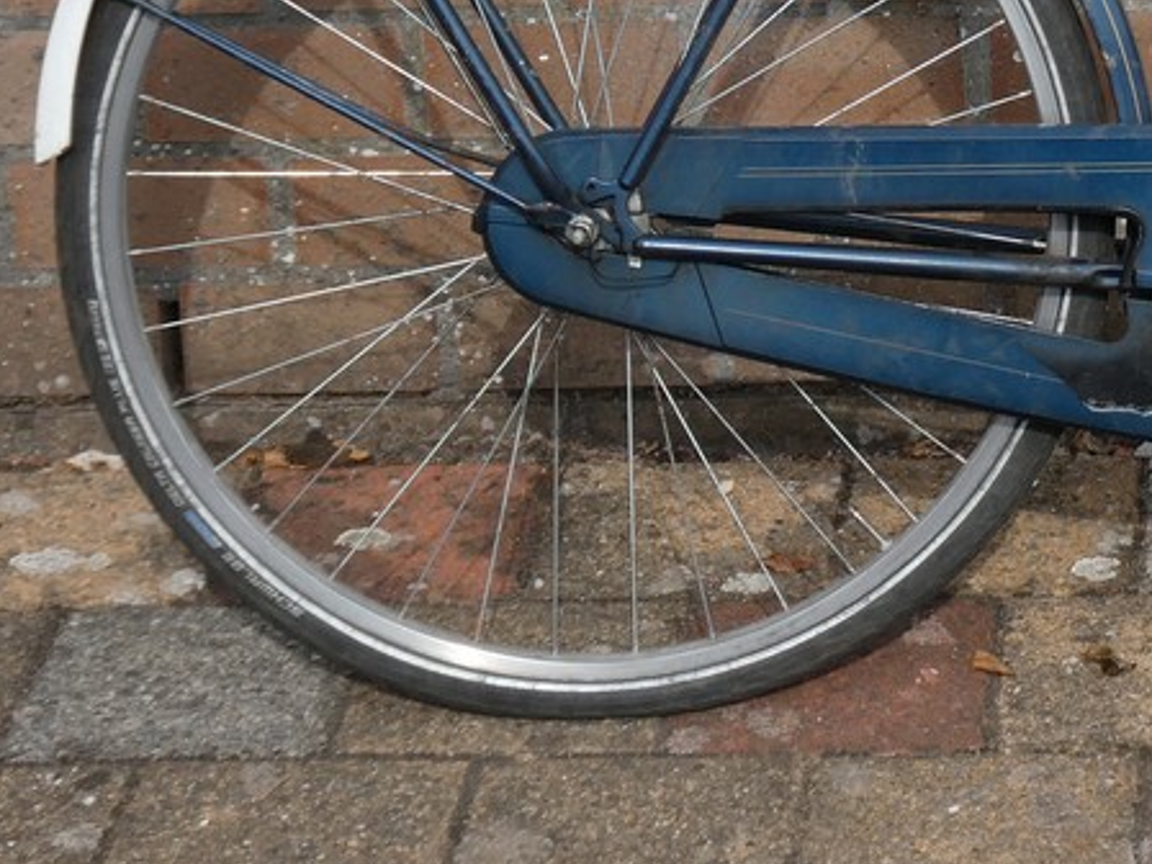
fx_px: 4360
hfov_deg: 14.7
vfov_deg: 11.2
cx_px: 1242
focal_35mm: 131
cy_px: -85
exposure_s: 1/500
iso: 80
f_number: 4.1
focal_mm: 9.6
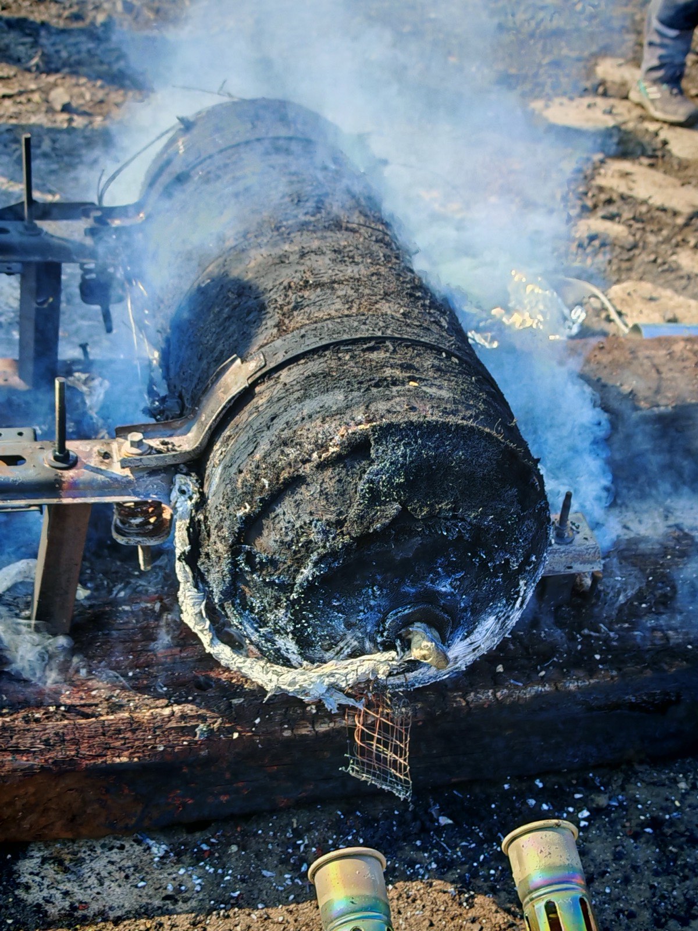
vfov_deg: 38.2
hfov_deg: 29.1
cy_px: 466
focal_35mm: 50
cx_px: 349
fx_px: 1344
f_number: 2
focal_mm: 6.83
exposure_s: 1/980
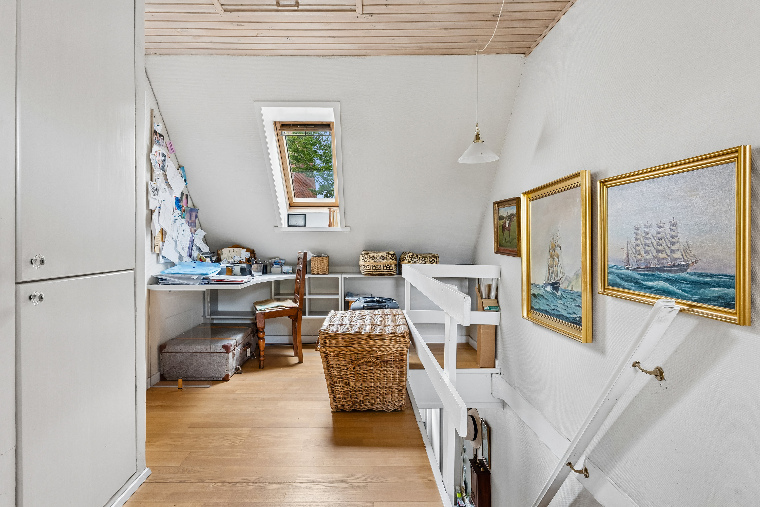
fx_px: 443
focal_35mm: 21
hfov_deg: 81.2
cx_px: 380
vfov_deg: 59.5
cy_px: 254
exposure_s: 1/10
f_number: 8
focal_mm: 14
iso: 400
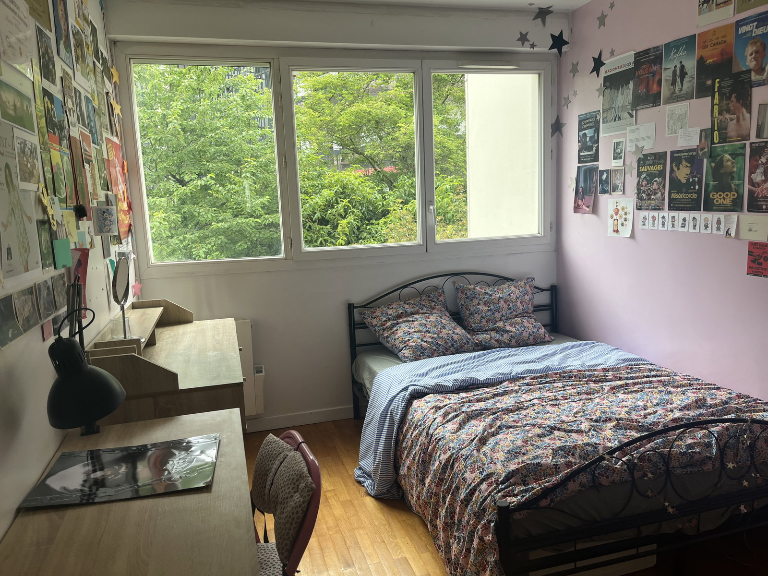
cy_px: 288
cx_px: 384
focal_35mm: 26
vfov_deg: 53.1
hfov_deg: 67.3
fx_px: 577
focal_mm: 5.1
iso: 50
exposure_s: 1/122
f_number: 1.6
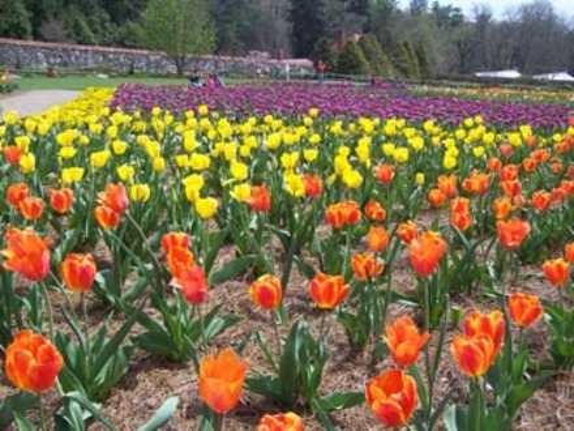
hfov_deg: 49.0
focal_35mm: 38
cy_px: 216
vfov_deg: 37.7
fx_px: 630
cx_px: 287
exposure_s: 1/640
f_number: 4
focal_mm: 6.3
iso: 80
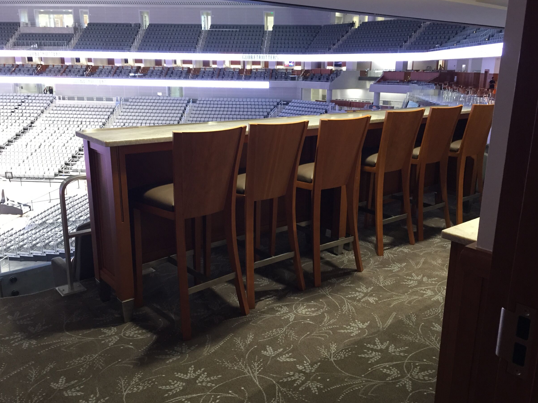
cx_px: 279
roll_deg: -1.4
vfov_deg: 45.4
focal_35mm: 31
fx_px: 482
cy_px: 202
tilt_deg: -15.1
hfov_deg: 58.3
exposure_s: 1/30
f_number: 2.2
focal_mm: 4.15
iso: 125
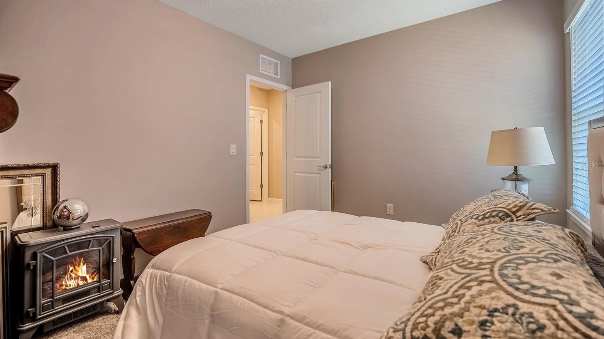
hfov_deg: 103.0
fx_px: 240
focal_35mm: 15
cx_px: 307
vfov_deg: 70.5
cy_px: 164
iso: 1250
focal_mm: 14
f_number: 3.5
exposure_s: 1/2500
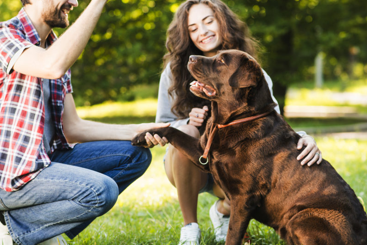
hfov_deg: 18.7
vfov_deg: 12.6
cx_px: 171
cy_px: 111
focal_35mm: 109
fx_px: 1111
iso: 400
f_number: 3.2
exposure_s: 1/400
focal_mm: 85
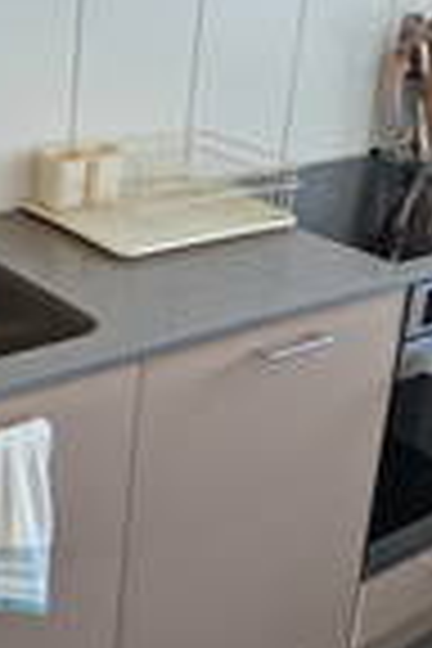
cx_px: 99
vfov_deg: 33.2
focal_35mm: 60
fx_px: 1080
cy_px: 230
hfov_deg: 22.4
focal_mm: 5.4
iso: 250
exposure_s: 1/100
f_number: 1.8
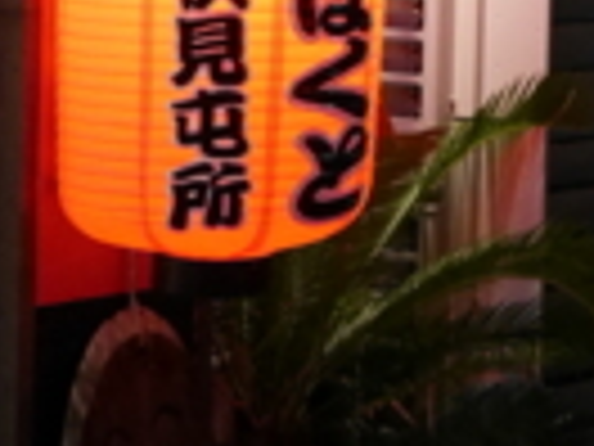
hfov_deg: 10.9
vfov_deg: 8.2
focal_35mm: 173
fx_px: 2969
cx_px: 929
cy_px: -405
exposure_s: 1/60
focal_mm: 19
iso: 2500
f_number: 4.3
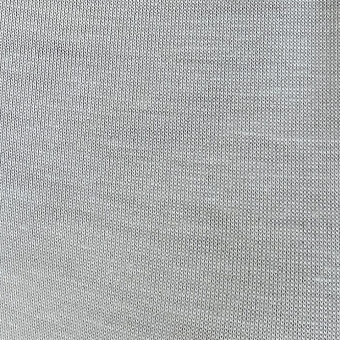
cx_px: 27
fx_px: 1133
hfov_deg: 16.8
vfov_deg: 15.1
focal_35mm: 102
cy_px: -248
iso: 40
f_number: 1.9
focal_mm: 2.69
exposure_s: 1/121
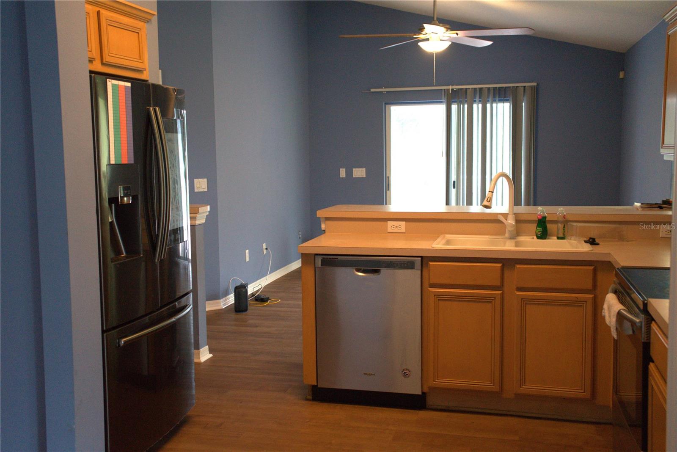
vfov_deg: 33.4
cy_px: 226
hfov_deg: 48.4
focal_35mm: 40
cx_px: 338
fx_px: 752
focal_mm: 40
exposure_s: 1/160
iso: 2000
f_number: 4
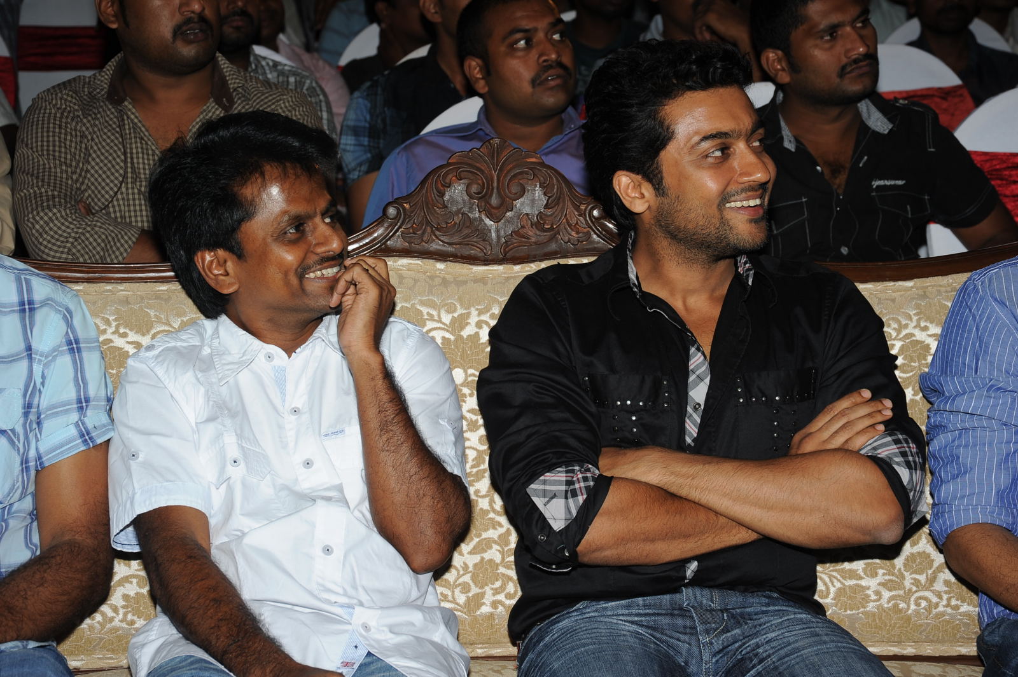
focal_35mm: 85
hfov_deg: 23.9
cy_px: 338
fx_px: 2402
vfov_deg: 16.1
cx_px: 509
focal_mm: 85
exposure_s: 1/125
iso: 200
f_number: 8
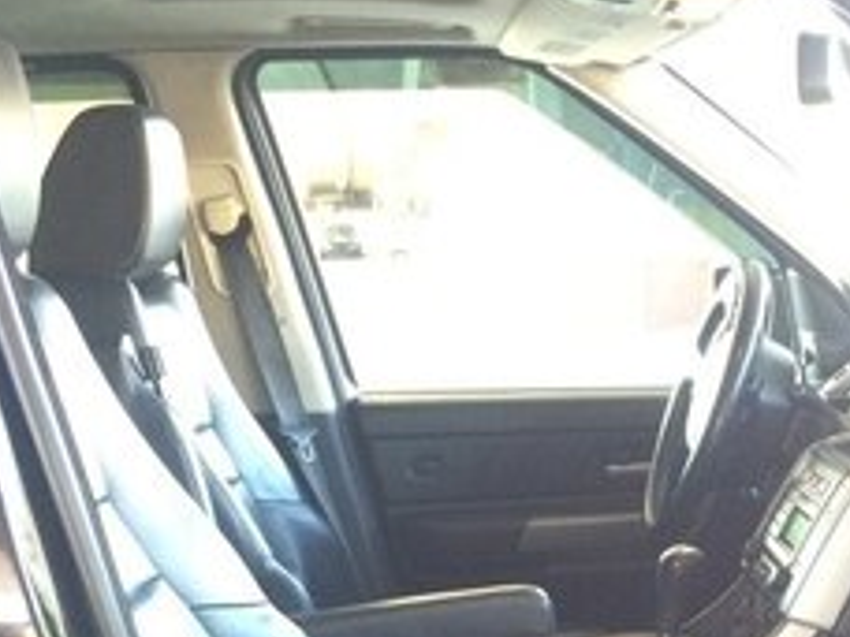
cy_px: 820
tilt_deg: -22.5
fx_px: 1547
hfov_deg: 30.4
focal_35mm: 63
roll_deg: +1.2
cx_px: 604
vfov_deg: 21.2
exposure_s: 1/33
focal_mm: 4.15
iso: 200
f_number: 2.2
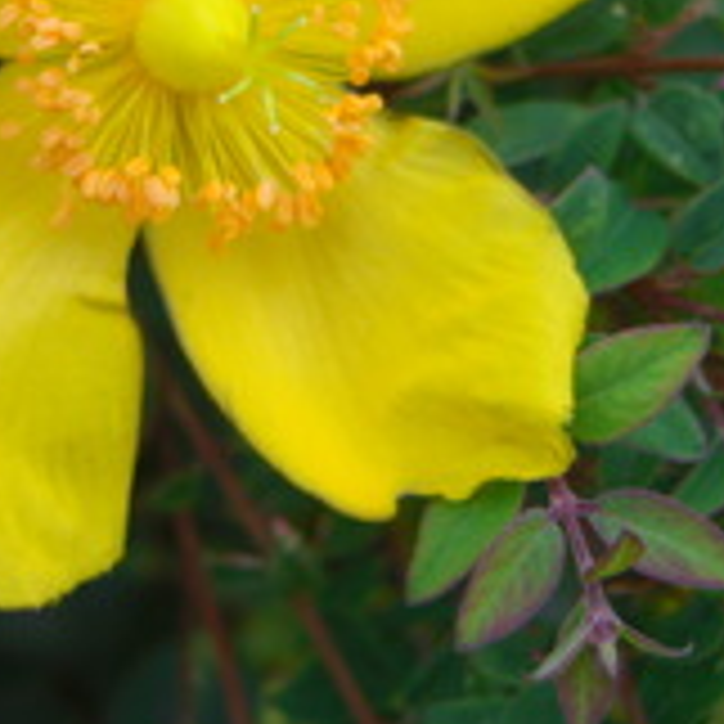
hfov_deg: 18.8
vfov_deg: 18.4
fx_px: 2177
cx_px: 198
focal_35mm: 92
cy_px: 18
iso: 80
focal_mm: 7.9
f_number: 2.8
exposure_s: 1/160
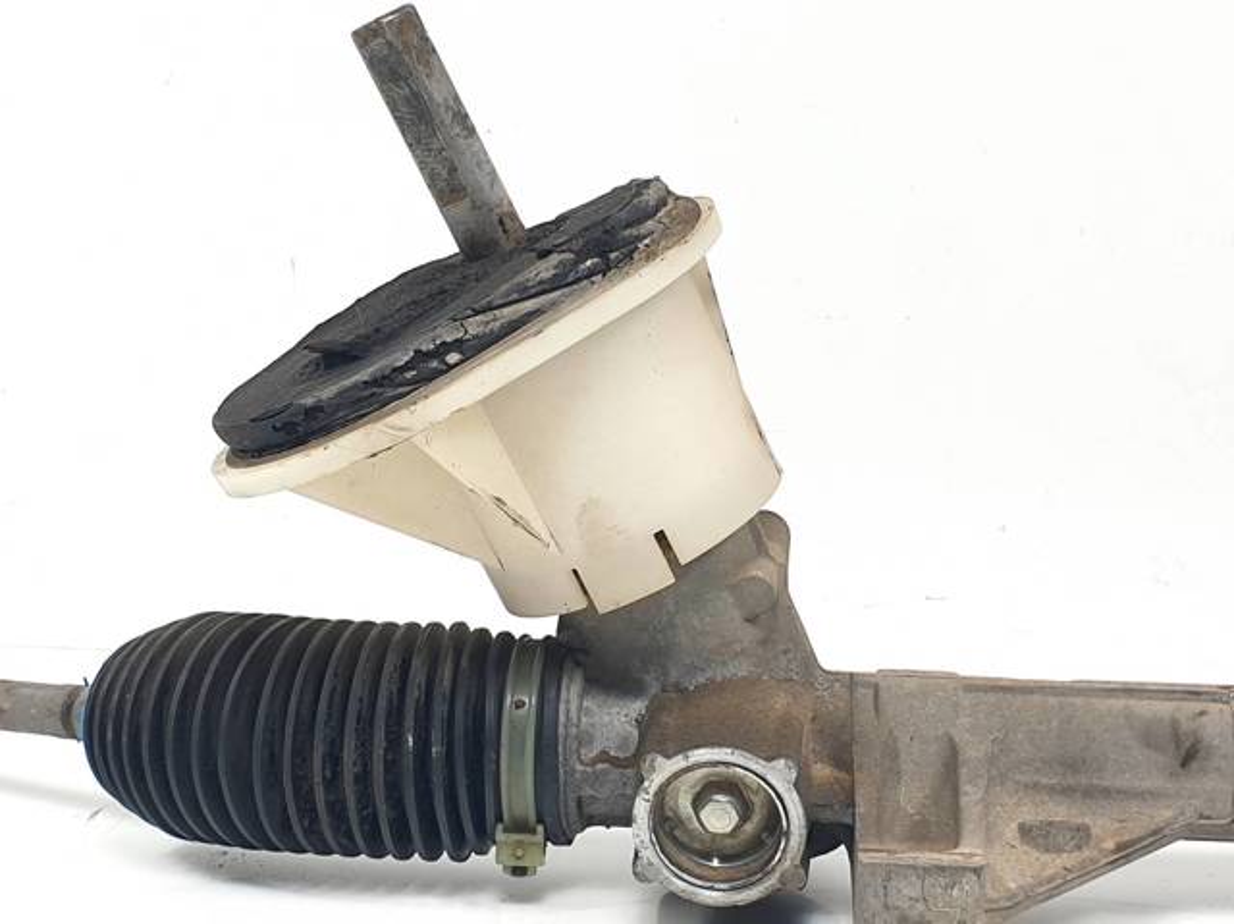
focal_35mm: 26
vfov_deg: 53.0
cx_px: 617
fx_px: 926
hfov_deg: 67.3
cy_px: 462
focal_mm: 4.3
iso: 50
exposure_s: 1/140
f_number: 2.4
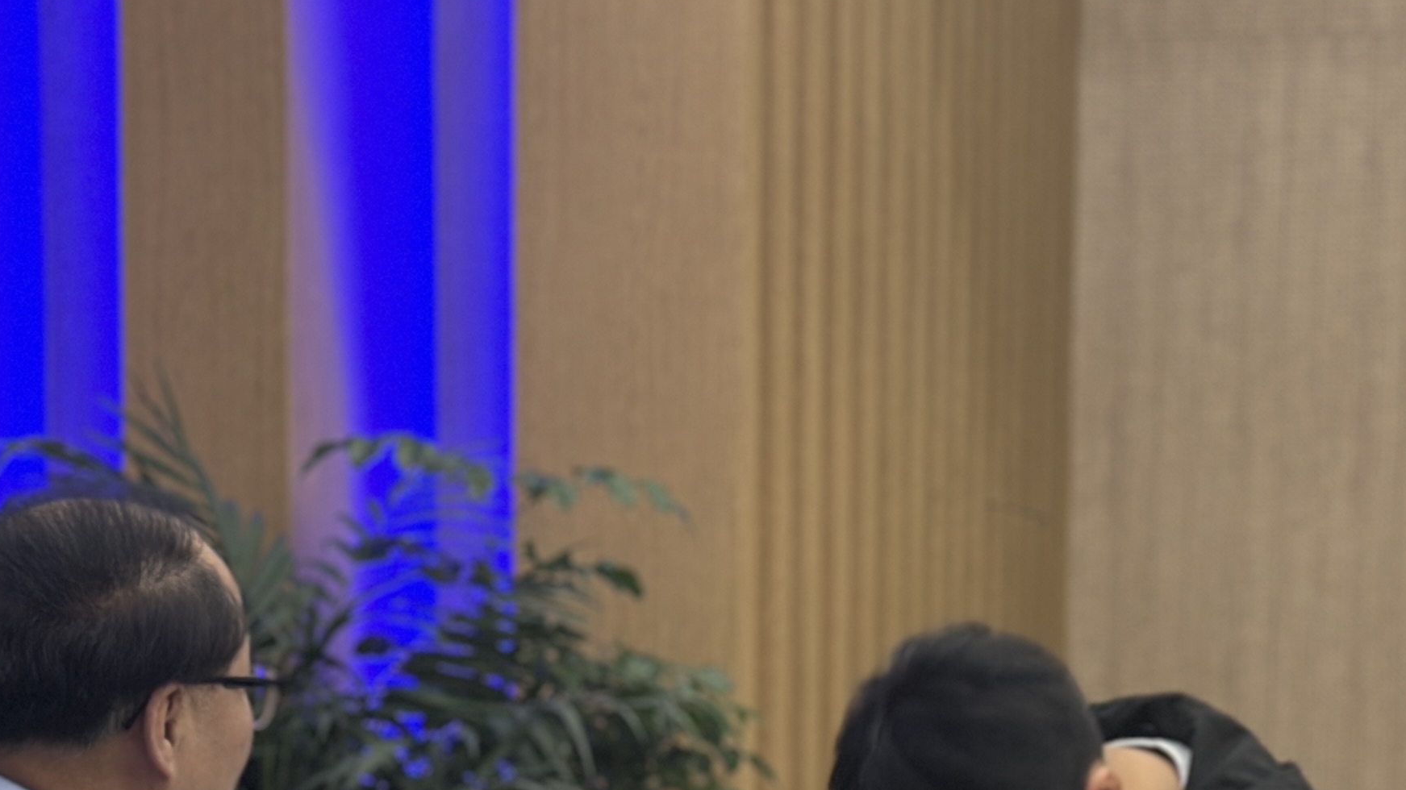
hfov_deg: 17.7
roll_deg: -0.1
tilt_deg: -5.6
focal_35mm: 121
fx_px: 4511
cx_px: 624
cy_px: 1137
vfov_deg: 9.8
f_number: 1.78
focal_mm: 6.86
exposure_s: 1/120
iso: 160
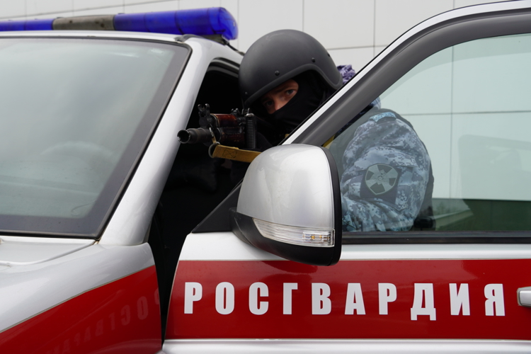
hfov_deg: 59.5
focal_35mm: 32
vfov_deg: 41.7
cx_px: 266
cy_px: 177
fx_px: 465
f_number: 5.6
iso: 100
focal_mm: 21
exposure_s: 1/80
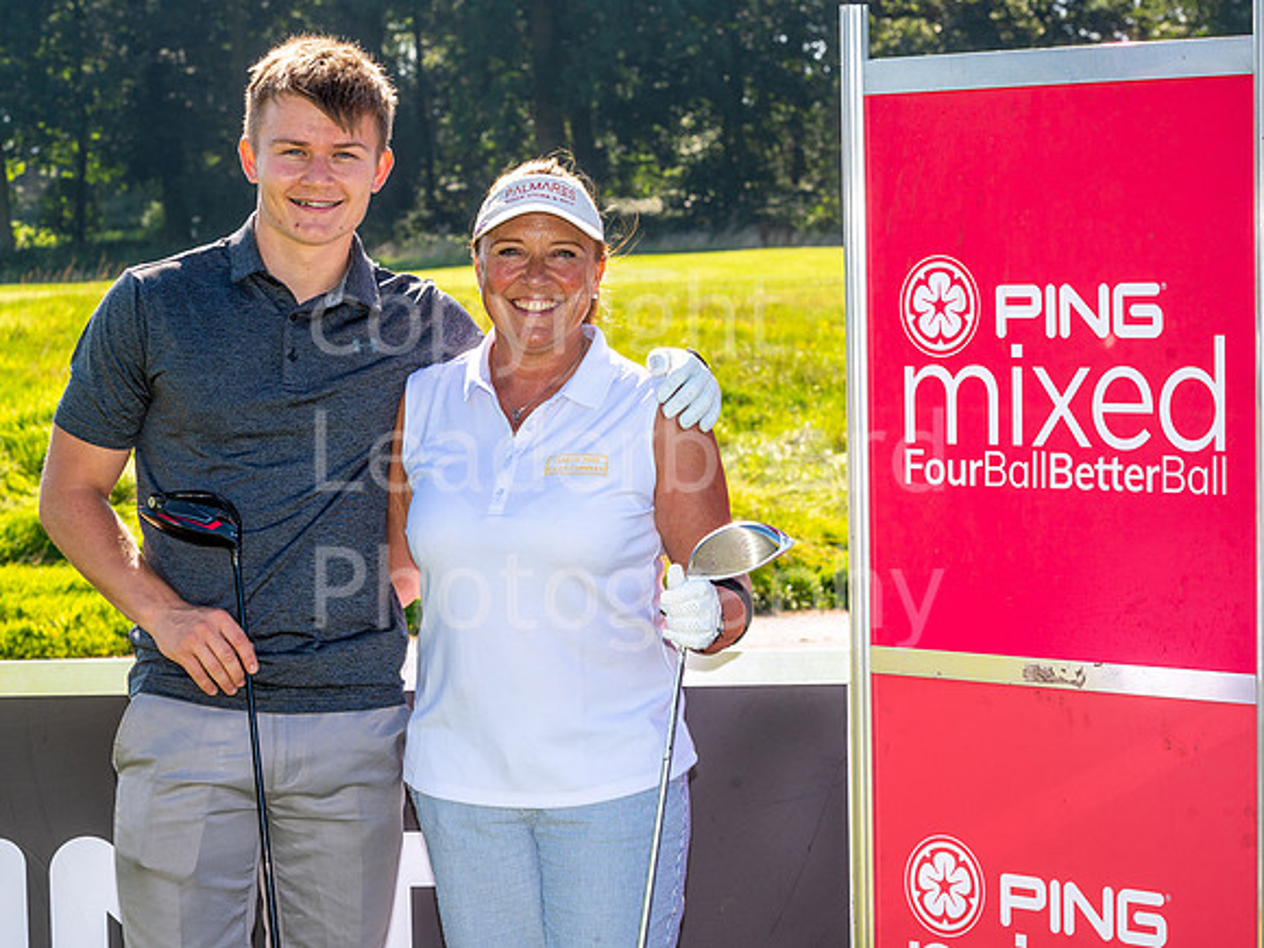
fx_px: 4010
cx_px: 581
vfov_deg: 13.5
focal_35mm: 110
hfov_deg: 17.9
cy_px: 473
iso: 200
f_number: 11
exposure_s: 1/200
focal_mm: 98
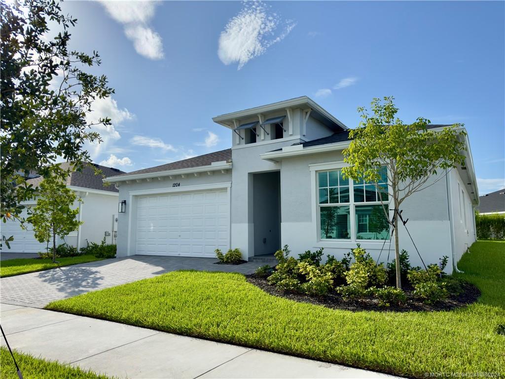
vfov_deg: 56.8
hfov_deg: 71.6
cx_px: 252
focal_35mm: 24
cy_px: 190
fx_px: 350
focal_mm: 6.76
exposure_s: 1/10417
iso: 100
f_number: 1.78
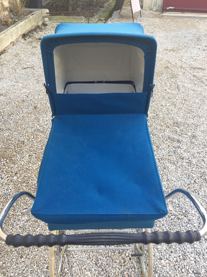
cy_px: 138
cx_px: 104
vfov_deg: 61.7
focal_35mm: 29
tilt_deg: -39.6
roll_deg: +1.2
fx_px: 231
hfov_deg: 48.2
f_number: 2.2
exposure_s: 1/100
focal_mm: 4.15
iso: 40
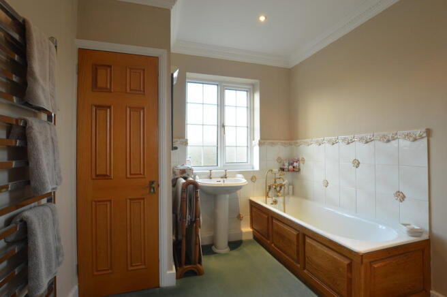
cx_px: 224
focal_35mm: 16
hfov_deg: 95.0
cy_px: 148
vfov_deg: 71.9
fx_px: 205
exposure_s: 1/8
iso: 200
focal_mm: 11
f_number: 7.1
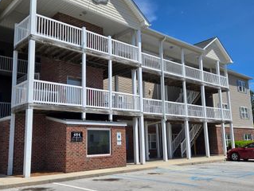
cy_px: 95
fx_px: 264
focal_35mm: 36
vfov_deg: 39.7
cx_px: 139
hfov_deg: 51.2
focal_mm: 5.4
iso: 25
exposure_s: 1/2359
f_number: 1.8
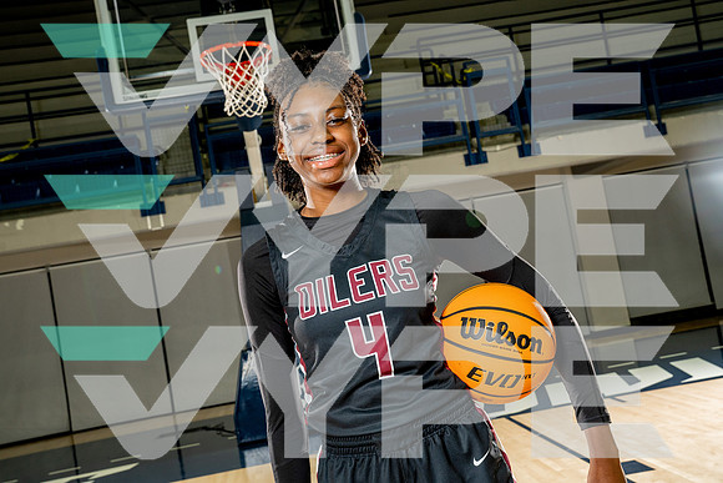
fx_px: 824
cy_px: 242
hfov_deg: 47.4
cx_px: 362
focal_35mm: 41
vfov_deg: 32.6
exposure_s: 1/250
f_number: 8
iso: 640
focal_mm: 41
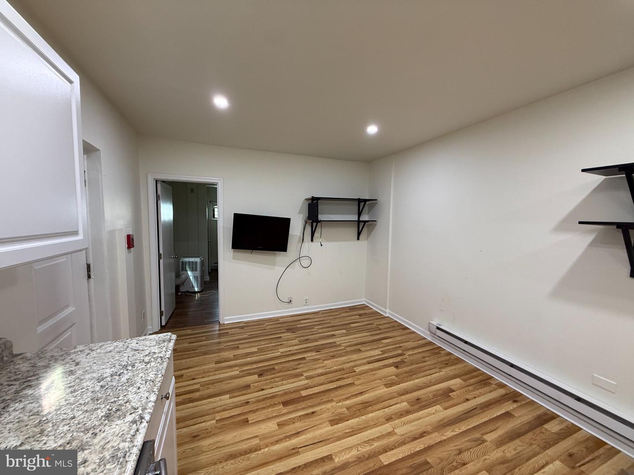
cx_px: 317
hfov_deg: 102.1
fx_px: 256
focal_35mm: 14
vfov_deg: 85.7
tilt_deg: -3.0
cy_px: 238
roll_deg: -0.7
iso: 250
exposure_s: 1/60
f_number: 2.2
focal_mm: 2.22
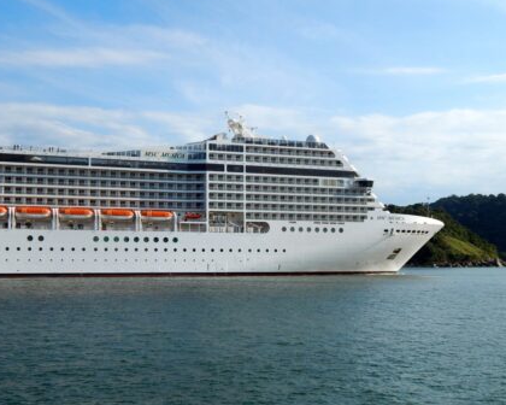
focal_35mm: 48
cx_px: 239
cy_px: 198
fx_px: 719
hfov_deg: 38.8
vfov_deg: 31.4
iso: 125
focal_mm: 7.7
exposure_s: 1/500
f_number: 7.1
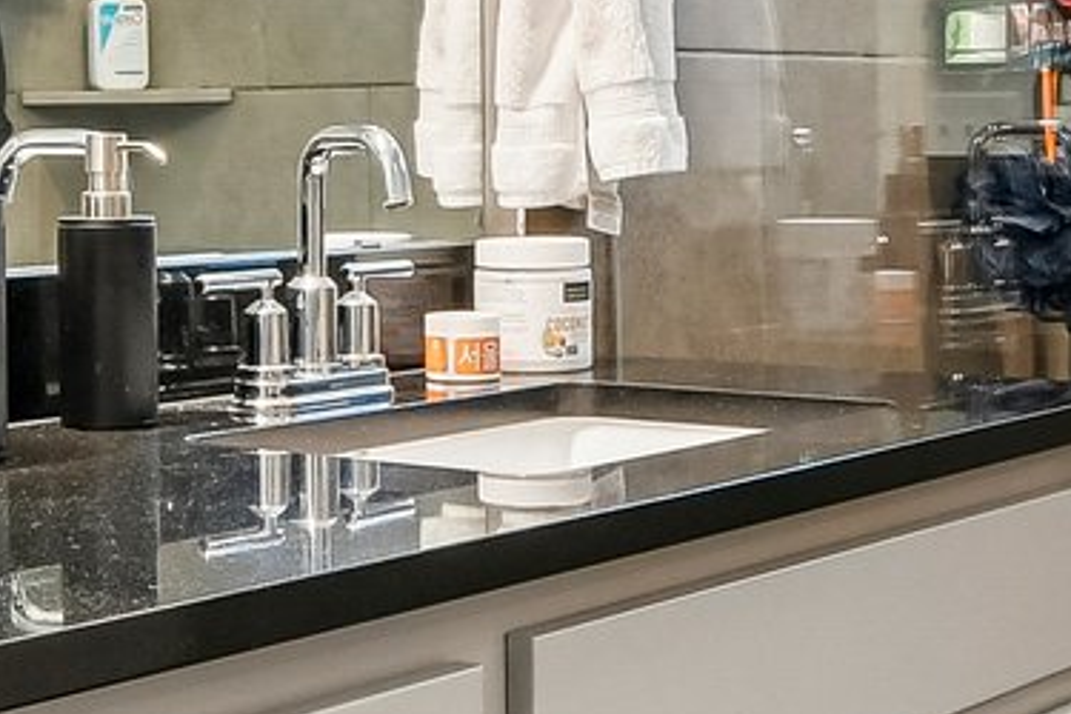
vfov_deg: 16.2
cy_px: -36
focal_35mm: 82
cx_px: 388
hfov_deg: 24.7
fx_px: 2439
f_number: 8
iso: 400
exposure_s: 1/10
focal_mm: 10
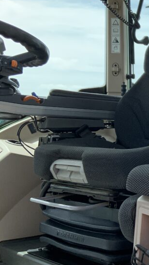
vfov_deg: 35.4
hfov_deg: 18.3
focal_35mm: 59
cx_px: 217
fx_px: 415
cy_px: 118
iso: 16
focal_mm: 3
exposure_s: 1/1035
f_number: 1.8
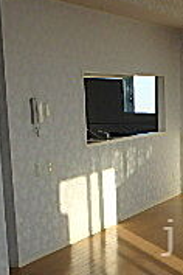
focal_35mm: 79
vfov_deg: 25.0
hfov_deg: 16.0
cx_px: 267
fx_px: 602
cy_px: 238
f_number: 3.5
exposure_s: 1/200
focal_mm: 3.7
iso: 125
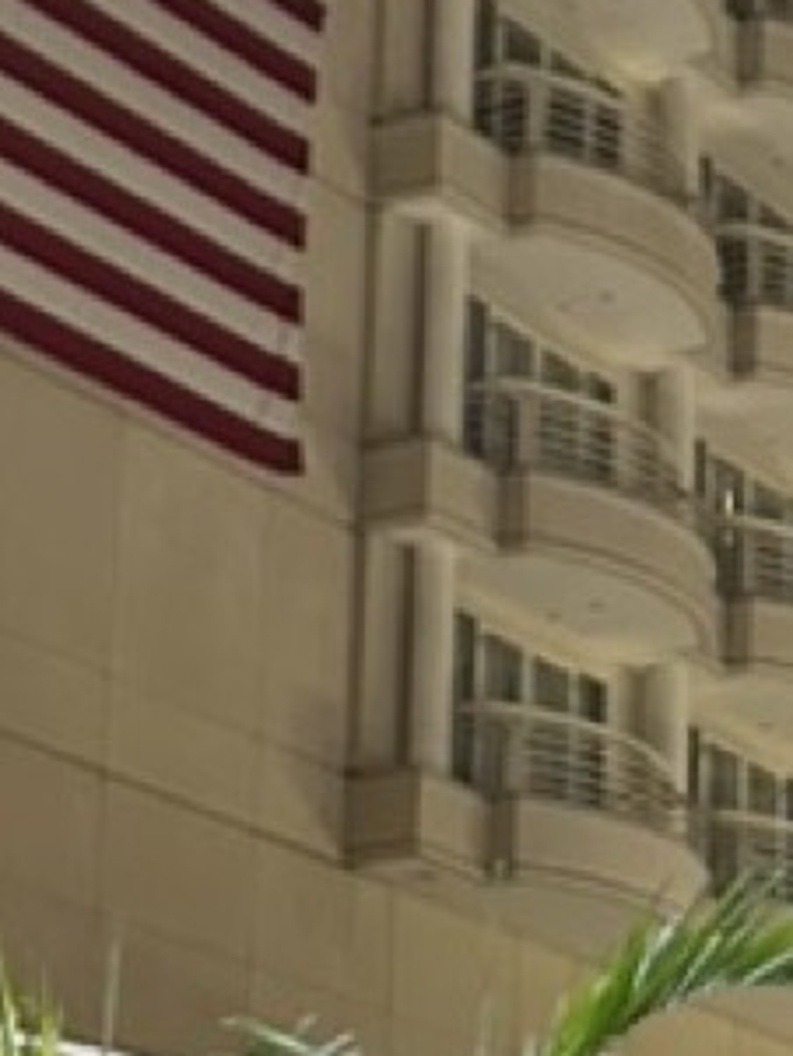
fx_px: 4212
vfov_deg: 14.1
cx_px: 1067
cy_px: 1074
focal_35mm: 138
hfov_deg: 10.5
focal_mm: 5.7
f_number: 1.5
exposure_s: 1/60
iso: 320
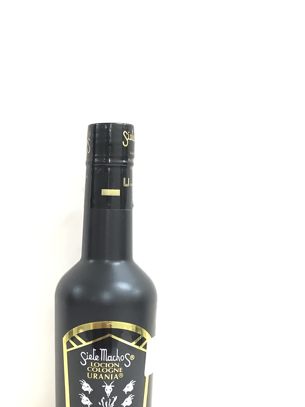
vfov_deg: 39.1
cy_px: 277
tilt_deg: -10.0
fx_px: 564
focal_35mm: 48
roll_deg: +1.0
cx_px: 94
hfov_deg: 30.0
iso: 250
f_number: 2.4
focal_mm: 3.3
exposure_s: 1/40
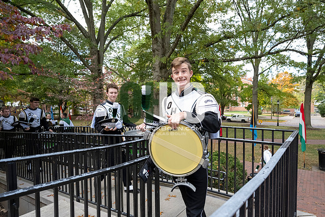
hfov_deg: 78.6
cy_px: 108
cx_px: 162
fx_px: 199
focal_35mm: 22
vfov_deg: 57.3
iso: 1600
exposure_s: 1/1000
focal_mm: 22
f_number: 4
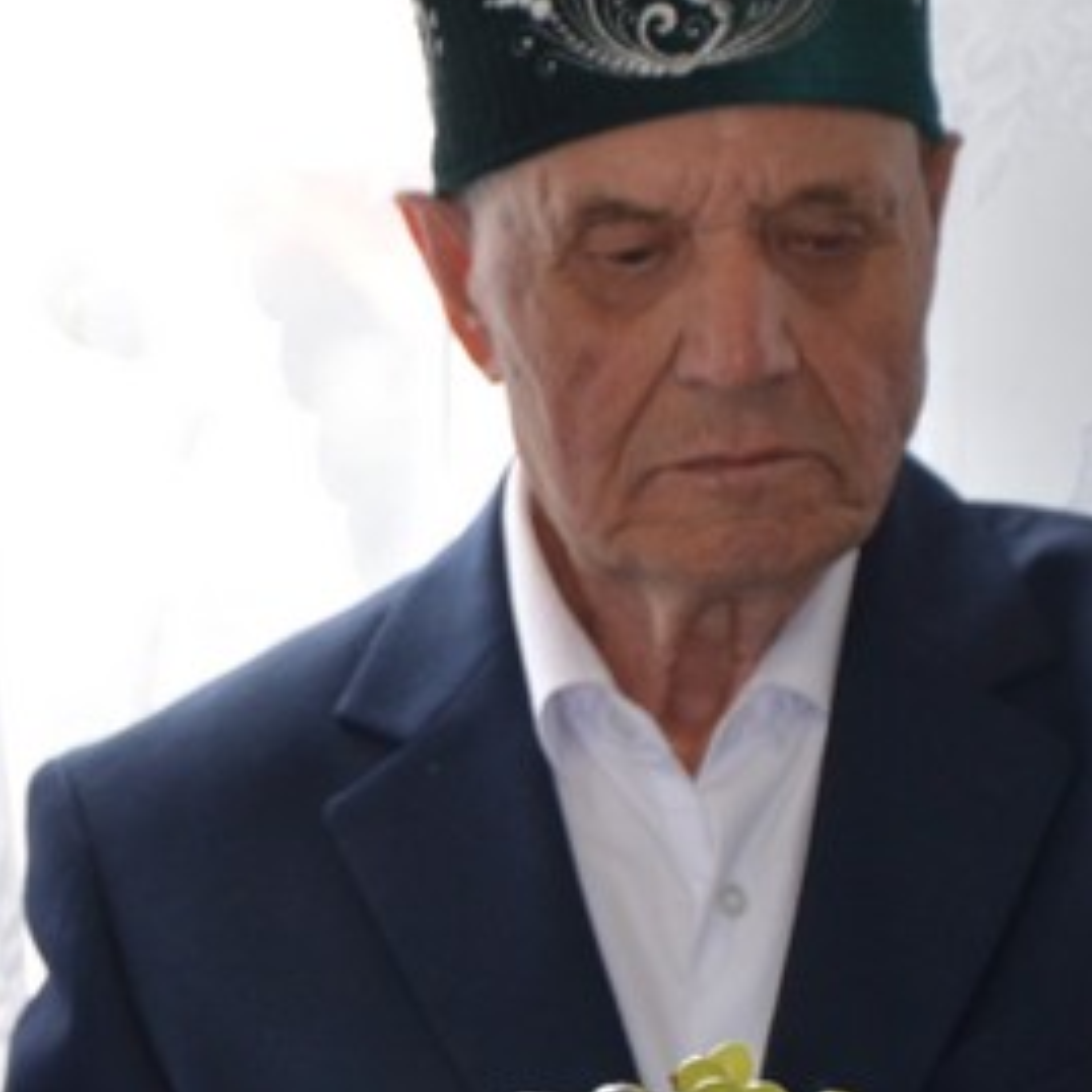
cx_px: 211
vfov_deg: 4.8
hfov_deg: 4.8
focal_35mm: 364
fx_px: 13007
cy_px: 889
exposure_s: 1/60
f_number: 5.6
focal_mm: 85
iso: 720
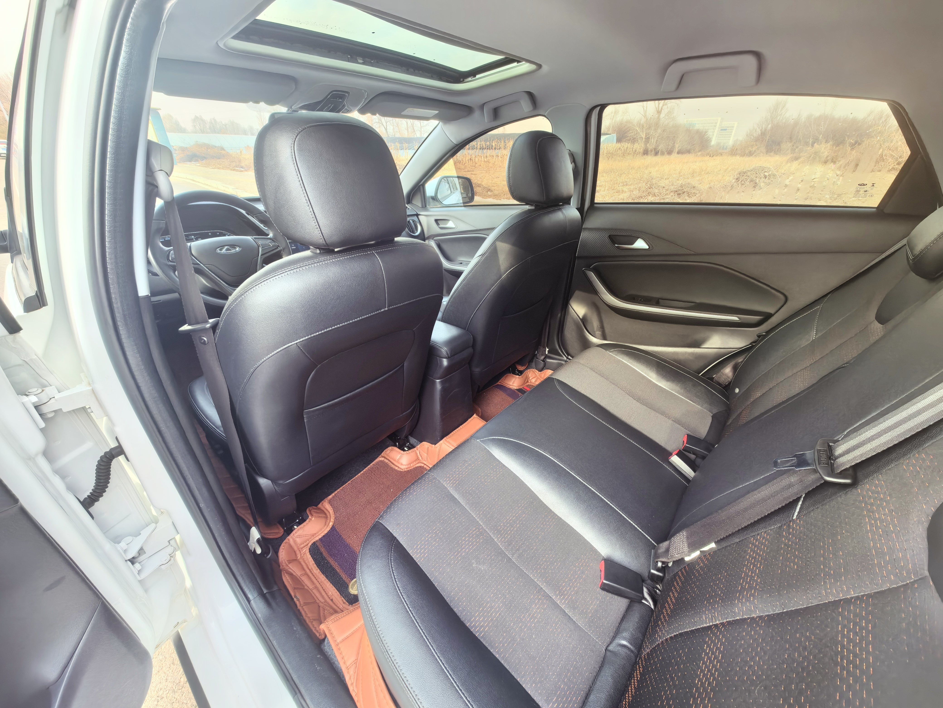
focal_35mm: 13
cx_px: 472
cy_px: 354
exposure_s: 1/100
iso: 64
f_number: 2.2
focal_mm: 1.95
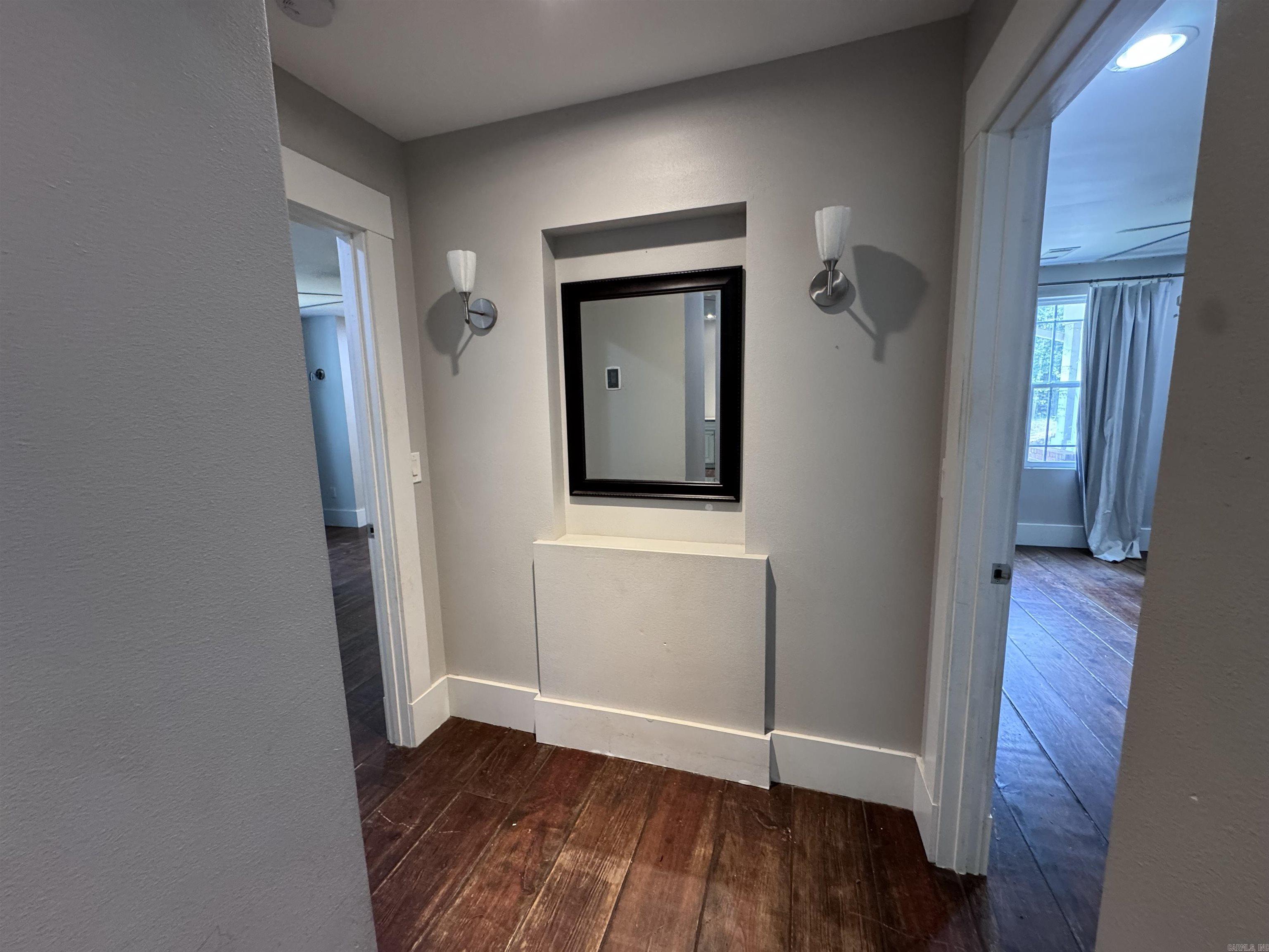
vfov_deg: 85.7
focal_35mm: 14
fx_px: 513
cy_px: 476
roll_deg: +1.3
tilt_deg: -9.6
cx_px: 634
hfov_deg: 102.1
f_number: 2.2
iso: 320
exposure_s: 1/60
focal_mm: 2.22
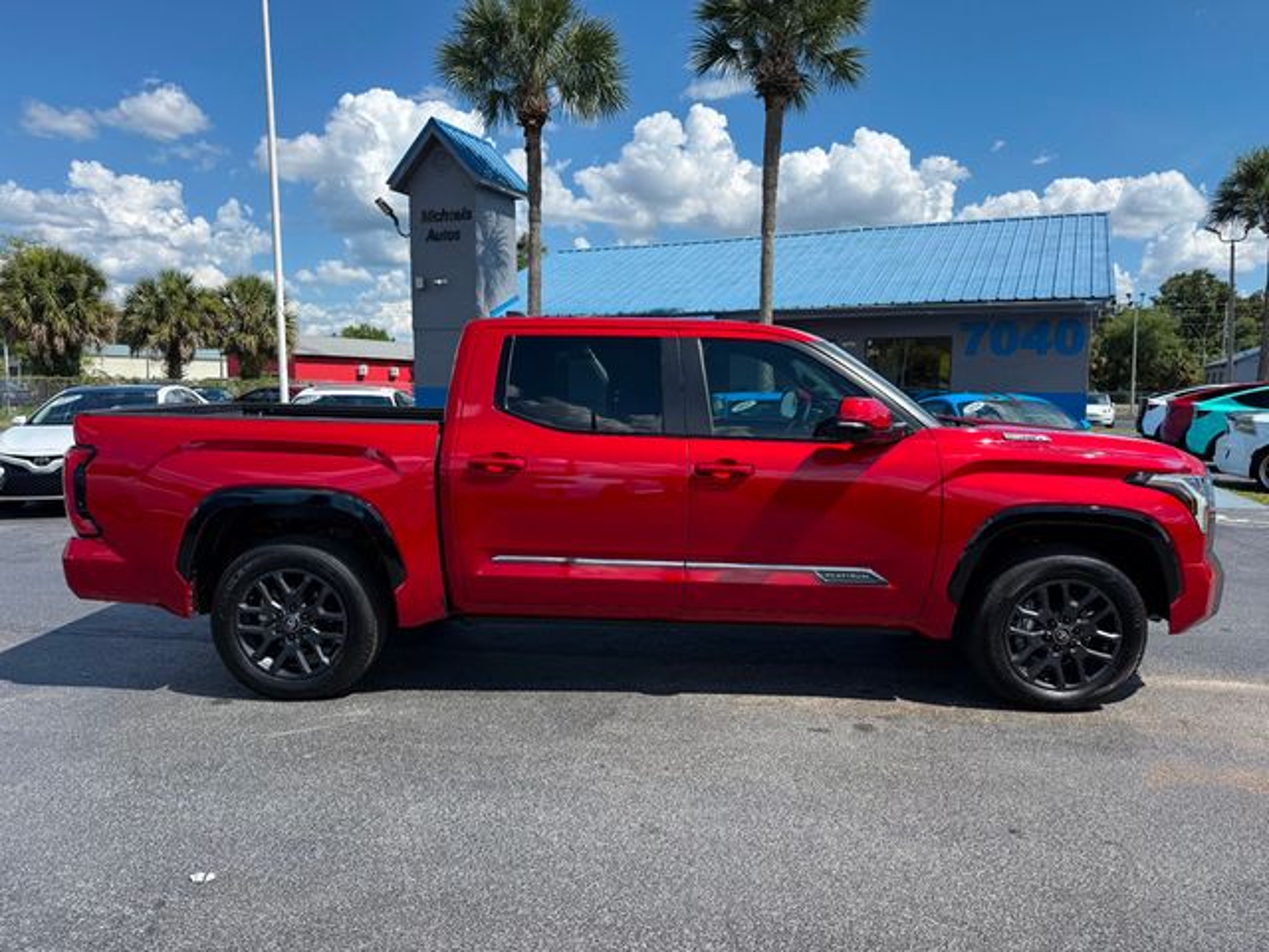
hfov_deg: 71.6
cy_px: 476
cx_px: 634
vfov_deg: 56.8
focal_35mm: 24
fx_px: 880
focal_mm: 6.76
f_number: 1.78
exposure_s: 1/3953
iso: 80
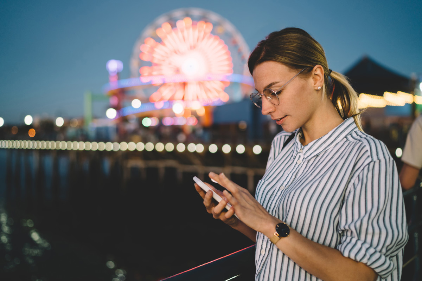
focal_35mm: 35
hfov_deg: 54.4
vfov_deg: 37.9
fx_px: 410
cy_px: 140
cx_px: 211
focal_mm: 35
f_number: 1.6
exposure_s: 1/125
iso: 400
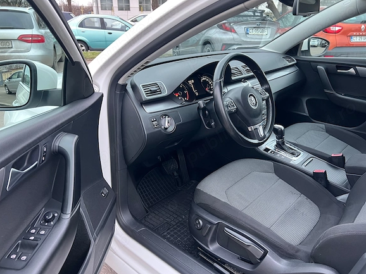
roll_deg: -0.2
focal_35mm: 27
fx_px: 285
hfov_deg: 65.3
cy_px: 140
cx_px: 182
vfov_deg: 51.3
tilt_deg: -24.6
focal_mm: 5.7
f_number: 1.5
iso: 250
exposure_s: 1/60
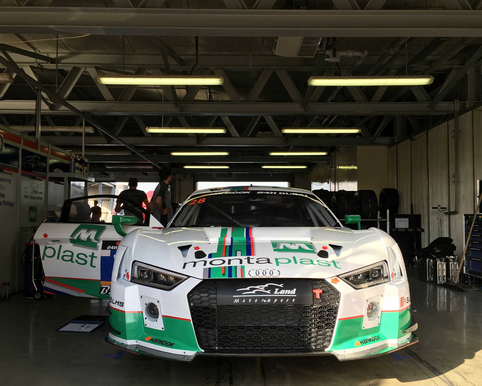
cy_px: 202
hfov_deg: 54.2
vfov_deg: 44.5
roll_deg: -0.2
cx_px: 247
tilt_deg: +1.3
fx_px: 471
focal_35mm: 33
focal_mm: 4.15
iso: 25
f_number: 2.2
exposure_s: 1/182
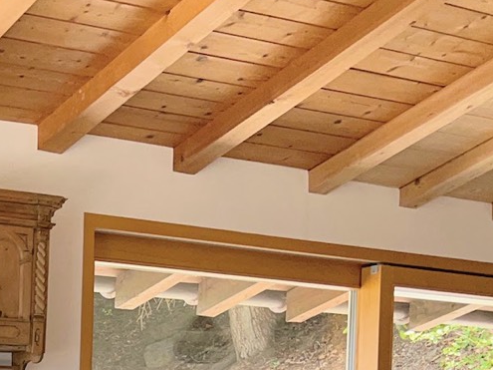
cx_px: -231
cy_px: 523
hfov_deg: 20.3
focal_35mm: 84
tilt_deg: -2.3
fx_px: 1196
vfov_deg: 16.3
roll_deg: -0.7
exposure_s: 1/308
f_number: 1.5
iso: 50
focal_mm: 5.7
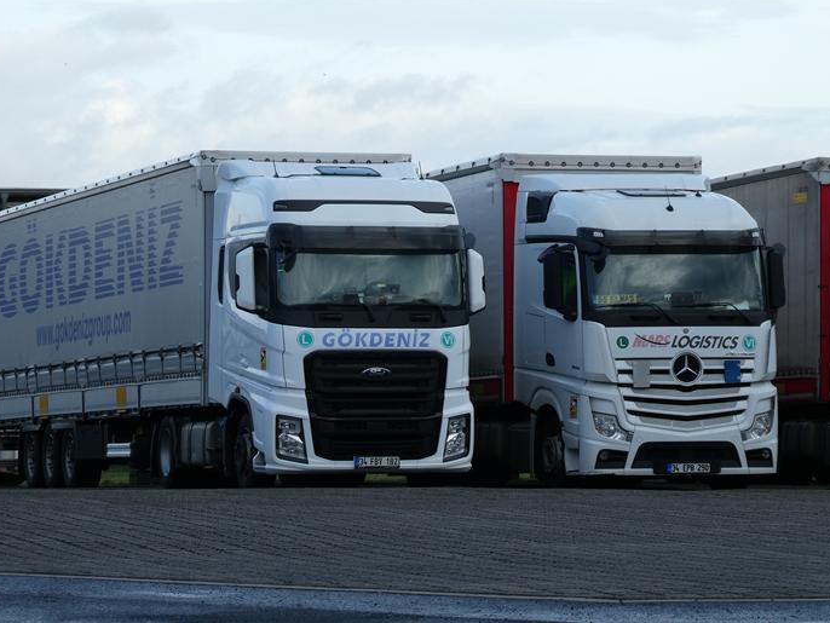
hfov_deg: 11.2
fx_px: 4221
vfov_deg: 8.4
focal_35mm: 176
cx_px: 373
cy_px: 261
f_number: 5.4
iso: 80
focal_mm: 27.1
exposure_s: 1/125
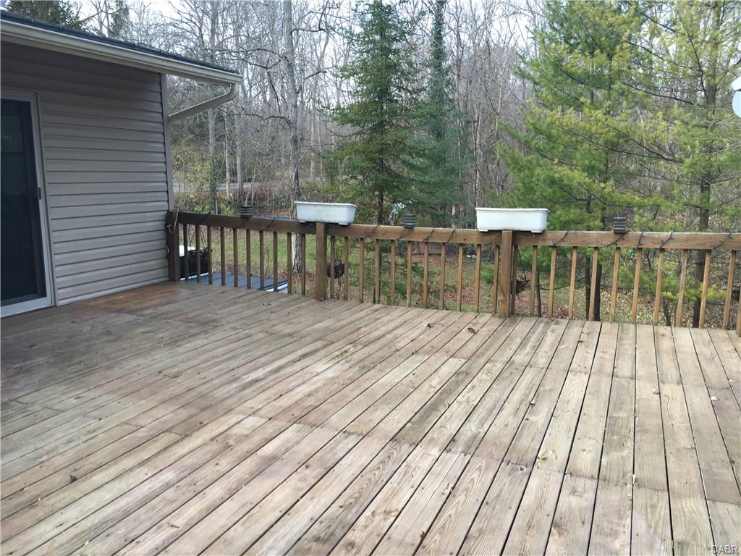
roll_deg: -0.3
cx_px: 370
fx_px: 621
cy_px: 278
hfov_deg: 61.7
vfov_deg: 48.2
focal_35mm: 29
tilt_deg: -7.6
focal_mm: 4.15
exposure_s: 1/60
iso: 25
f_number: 2.2
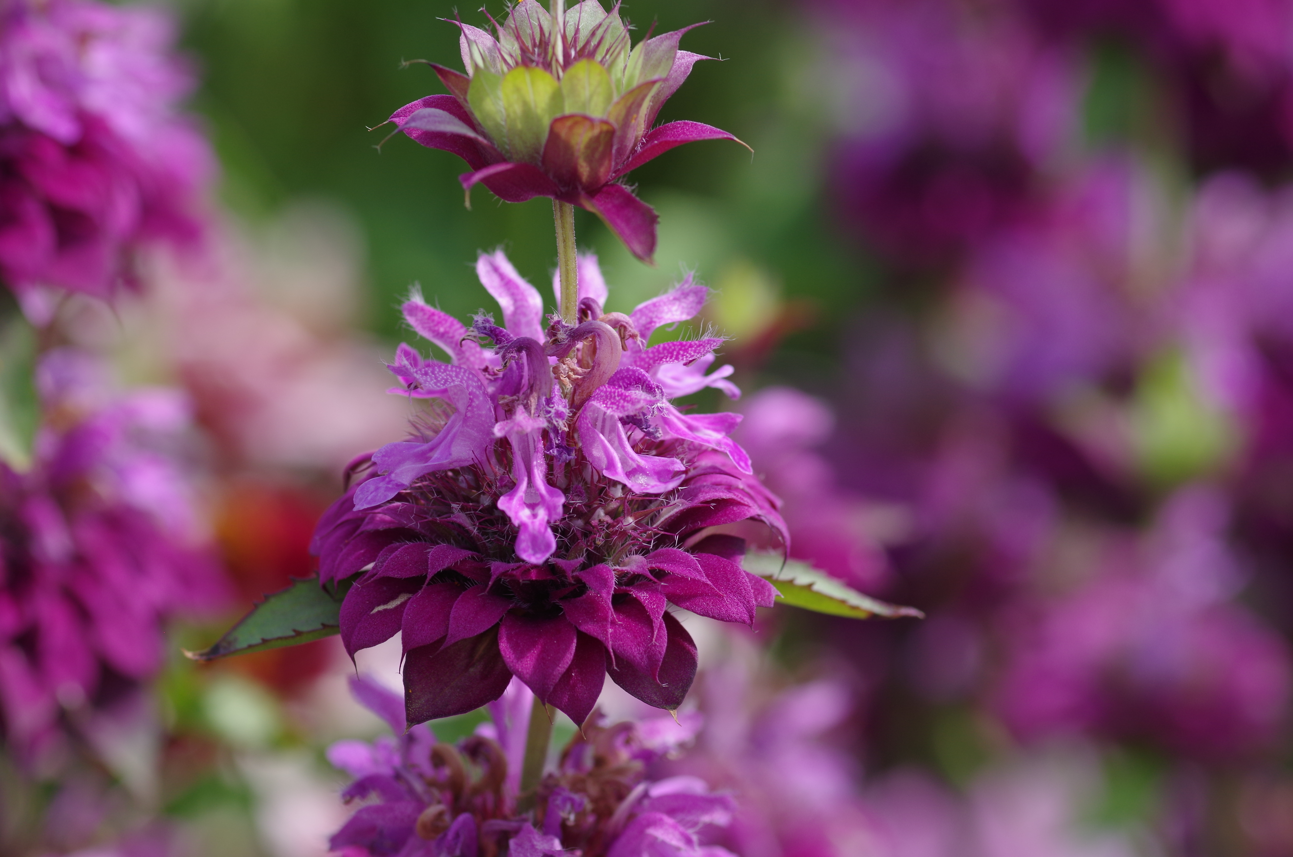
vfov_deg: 9.1
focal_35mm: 150
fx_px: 5376
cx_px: 646
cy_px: 428
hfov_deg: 13.7
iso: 200
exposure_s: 1/500
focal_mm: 100
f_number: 6.3
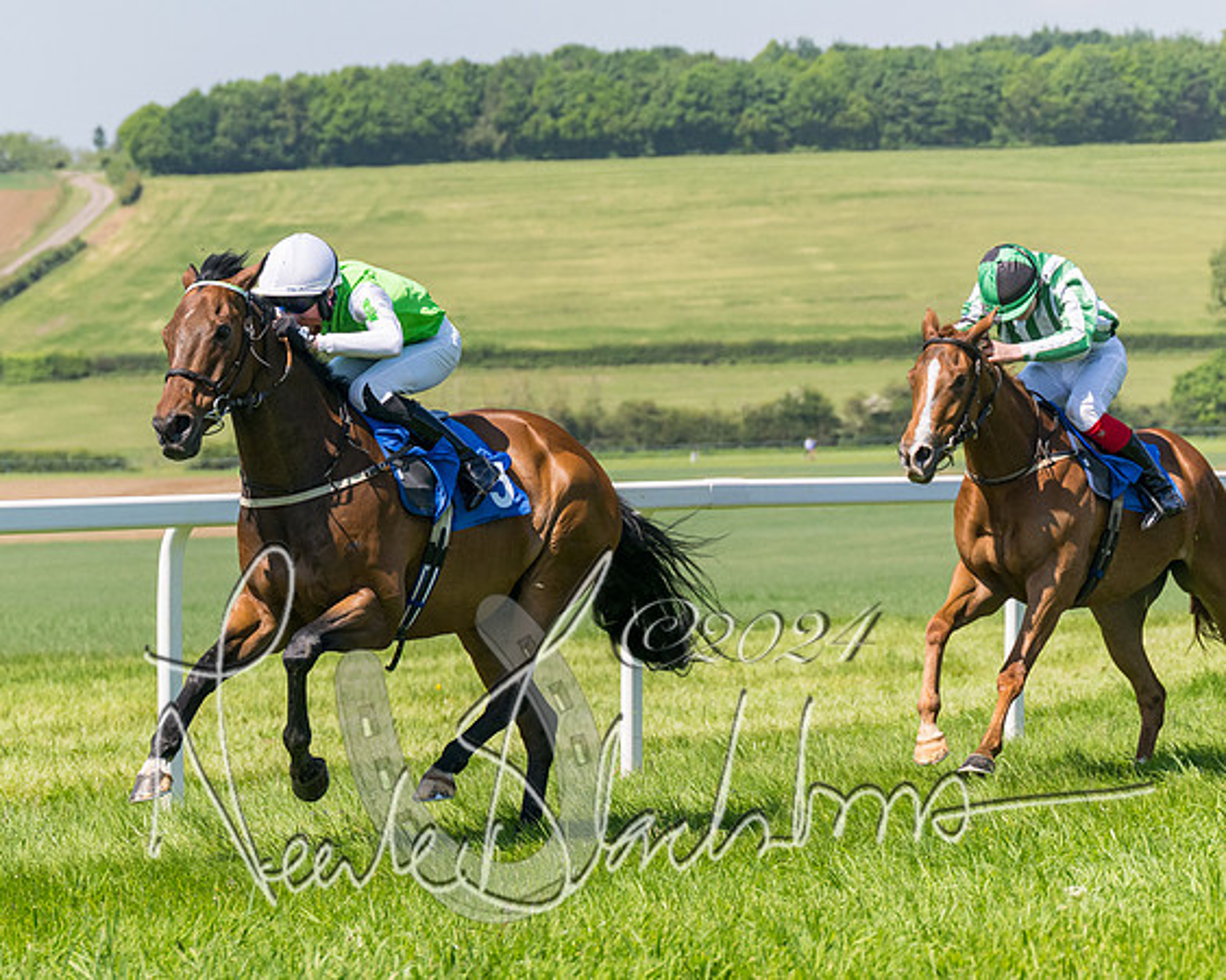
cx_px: 448
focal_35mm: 175
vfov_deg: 8.8
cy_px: 491
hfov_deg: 11.0
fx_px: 6346
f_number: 5
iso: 400
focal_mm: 98
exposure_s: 1/3200
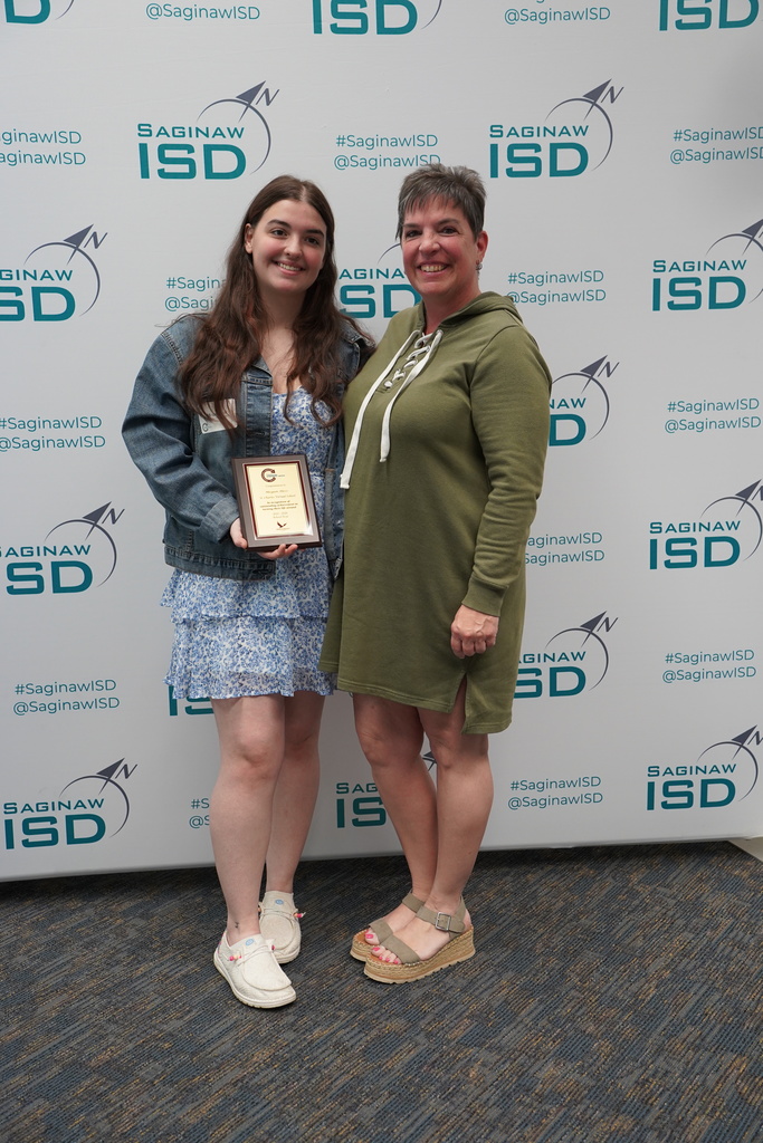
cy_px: 572
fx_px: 1144
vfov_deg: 53.1
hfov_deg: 36.9
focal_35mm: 36
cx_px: 382
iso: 1600
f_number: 4
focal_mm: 36
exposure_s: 1/160
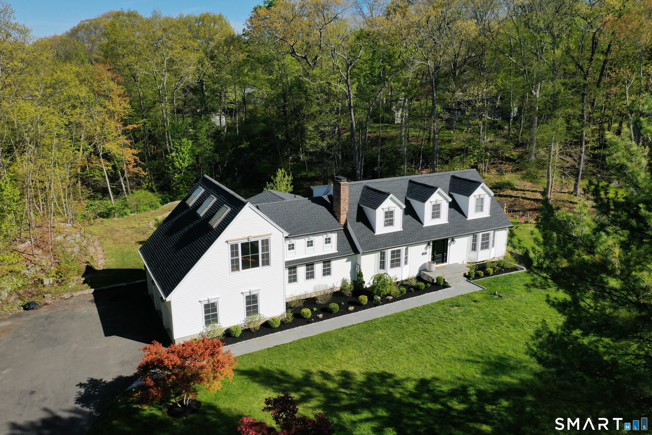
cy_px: 218
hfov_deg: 65.5
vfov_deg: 46.4
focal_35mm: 28
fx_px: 507
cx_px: 326
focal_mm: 10.26
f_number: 6.3
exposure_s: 1/800
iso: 100
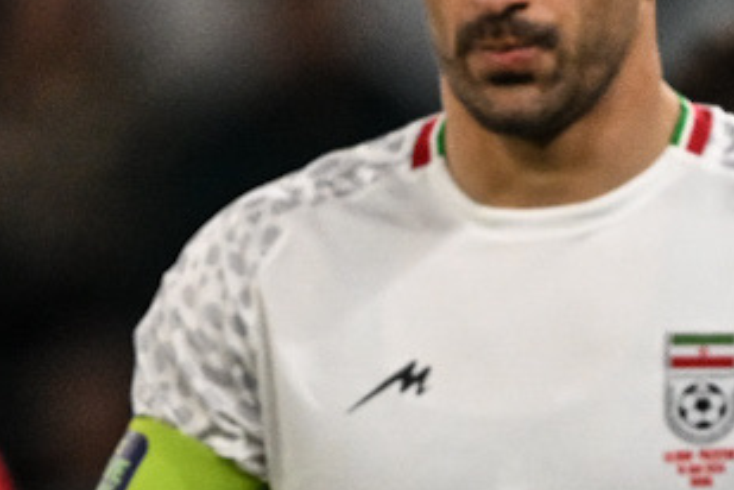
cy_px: 1129
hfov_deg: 0.5
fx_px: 81121
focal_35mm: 3979
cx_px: 658
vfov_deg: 0.3
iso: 2500
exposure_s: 1/2000
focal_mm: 600
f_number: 4
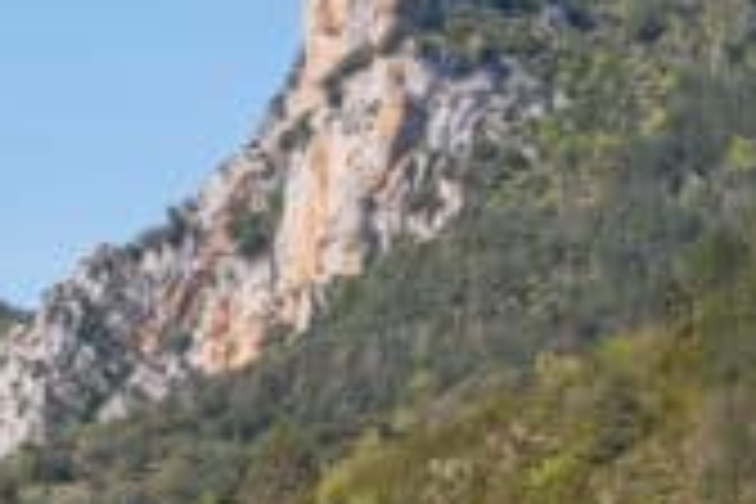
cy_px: 1168
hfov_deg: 7.7
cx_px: -162
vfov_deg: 5.0
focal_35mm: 265
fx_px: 5566
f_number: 11
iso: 100
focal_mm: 29
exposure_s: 1/100
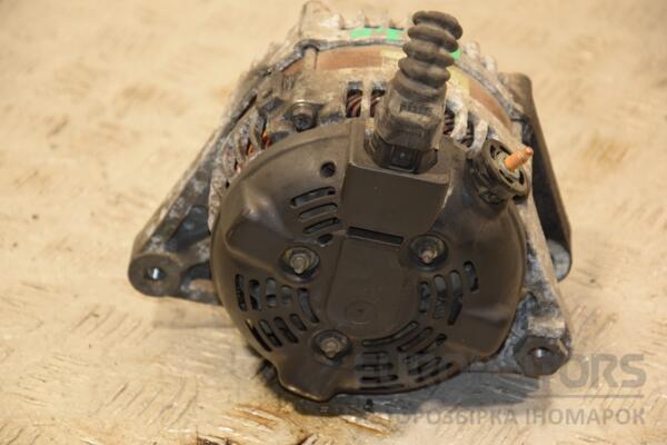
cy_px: 222
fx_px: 2723
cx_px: 334
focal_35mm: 147
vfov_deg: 9.3
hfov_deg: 14.0
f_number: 5.6
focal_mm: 98
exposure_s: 1/80
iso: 800
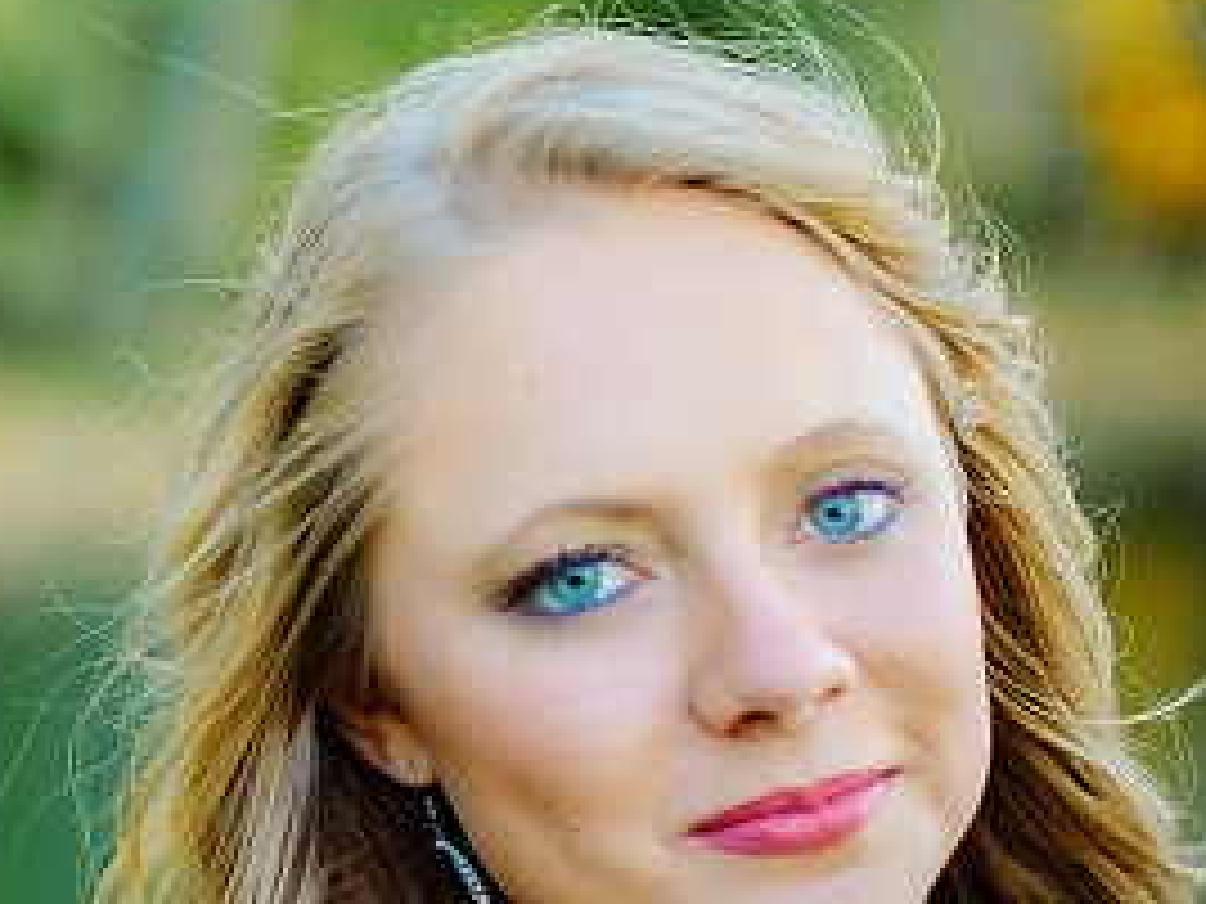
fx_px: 4808
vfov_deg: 10.7
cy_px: 870
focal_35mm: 138
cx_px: -140
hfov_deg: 14.0
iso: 200
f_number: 1.6
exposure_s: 1/500
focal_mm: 50
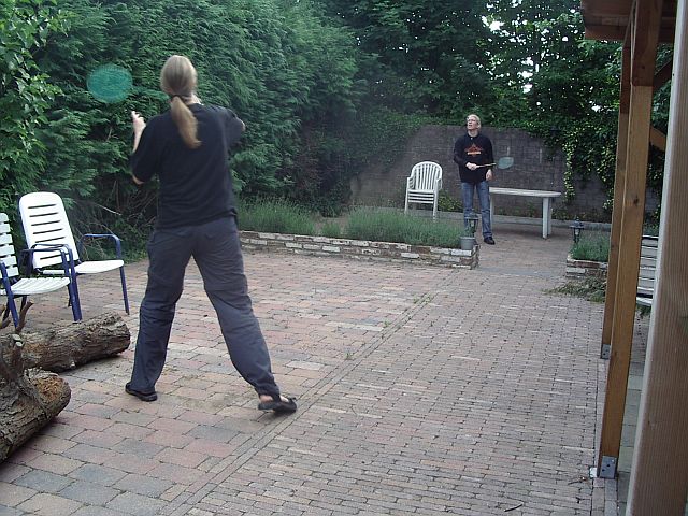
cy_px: 258
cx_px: 344
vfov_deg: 37.7
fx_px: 755
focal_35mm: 38
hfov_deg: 49.0
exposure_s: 1/60
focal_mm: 5.8
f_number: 4.8
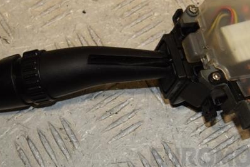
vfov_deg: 11.7
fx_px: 813
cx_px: 139
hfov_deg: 17.5
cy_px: 74
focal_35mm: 117
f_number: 9
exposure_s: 1/200
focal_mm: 52
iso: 800
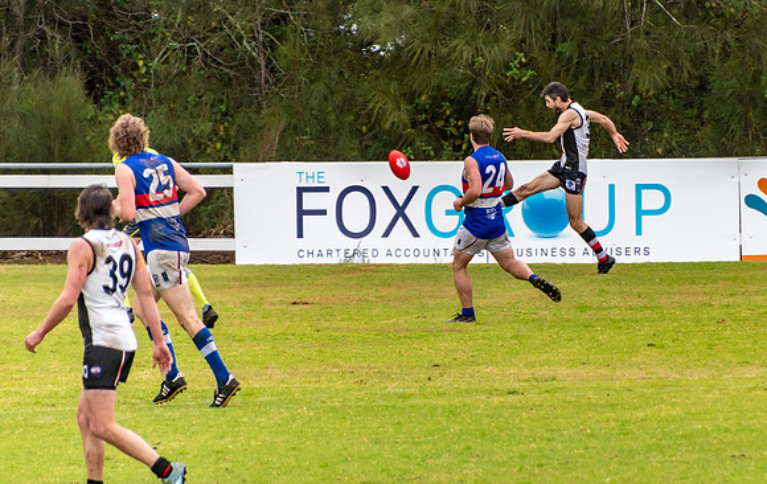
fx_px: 16324
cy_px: 161
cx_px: 489
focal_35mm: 779
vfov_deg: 1.7
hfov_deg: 2.7
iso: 800
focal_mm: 400
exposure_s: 1/1250
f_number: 6.3
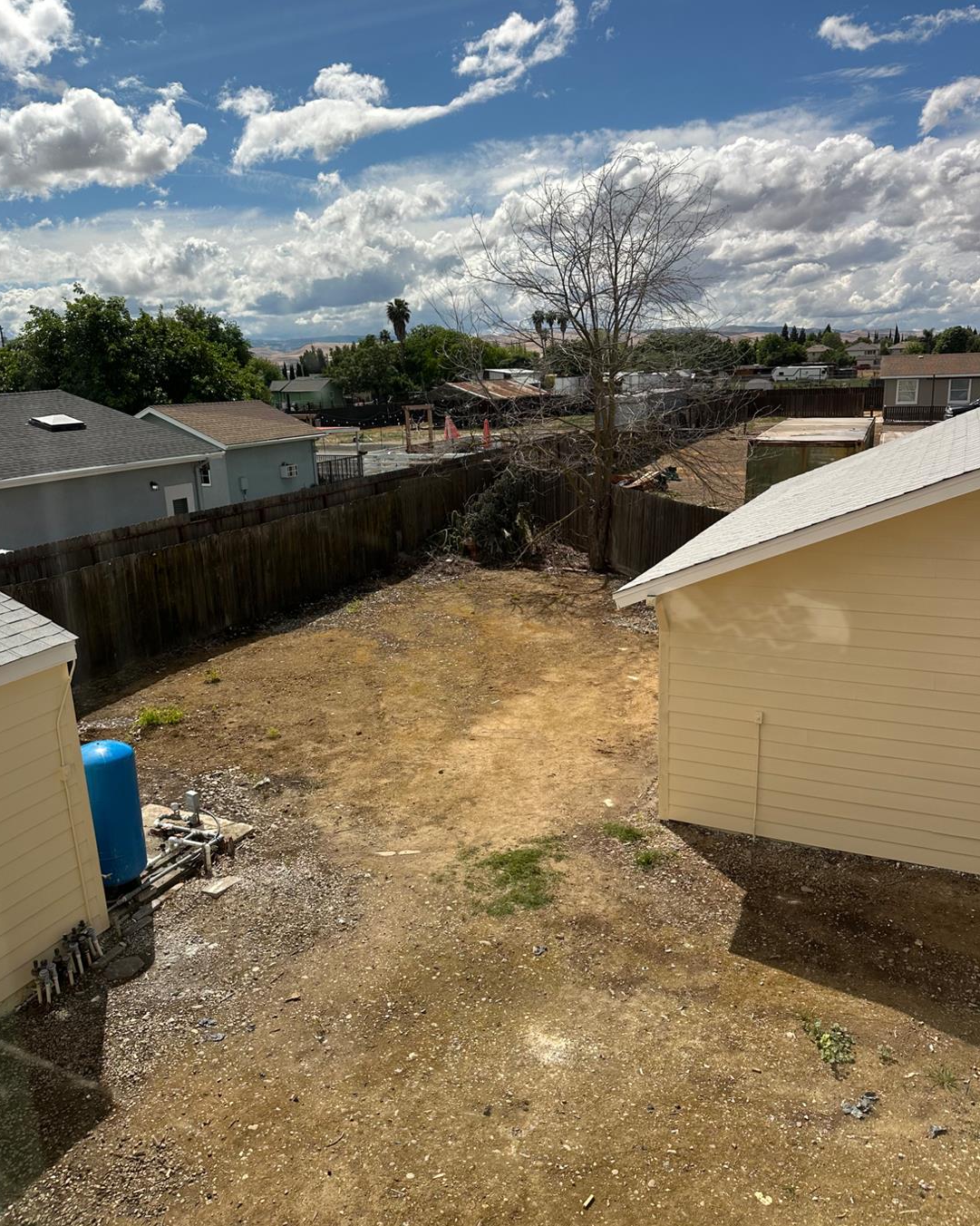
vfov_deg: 66.0
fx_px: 943
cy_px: 592
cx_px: 475
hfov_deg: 54.9
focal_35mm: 26
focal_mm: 6.86
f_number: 1.78
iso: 80
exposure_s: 1/5525
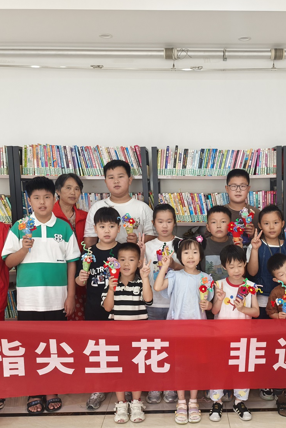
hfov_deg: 34.7
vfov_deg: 50.7
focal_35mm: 38
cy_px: 213
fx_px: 453
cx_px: 194
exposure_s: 1/33.3
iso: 320
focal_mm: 6.98
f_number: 4
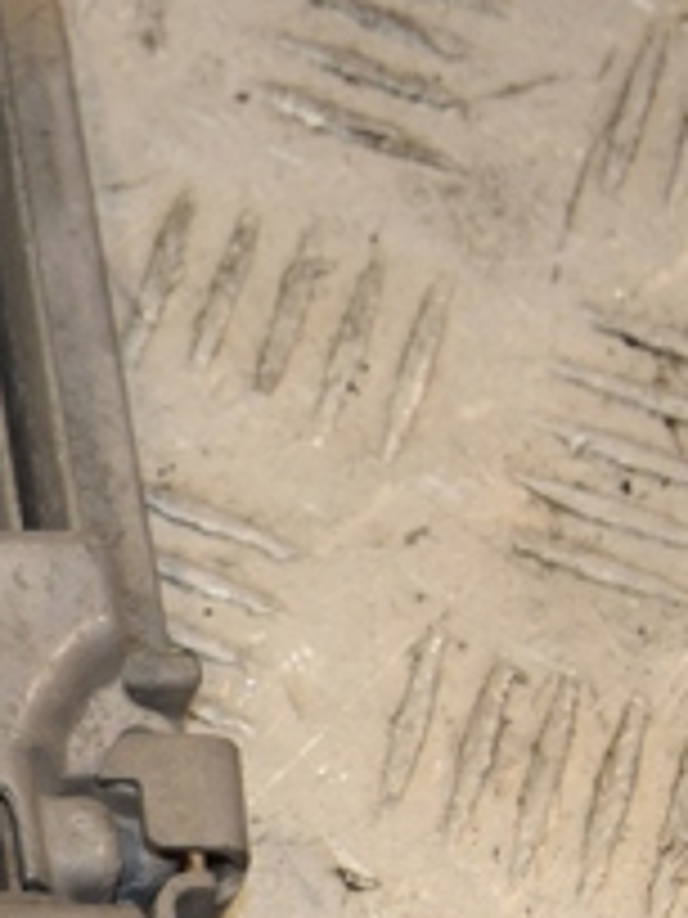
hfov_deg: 6.7
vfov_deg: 9.1
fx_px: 5751
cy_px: 630
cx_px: -634
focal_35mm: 217
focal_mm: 48
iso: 800
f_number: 7.1
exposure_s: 1/200
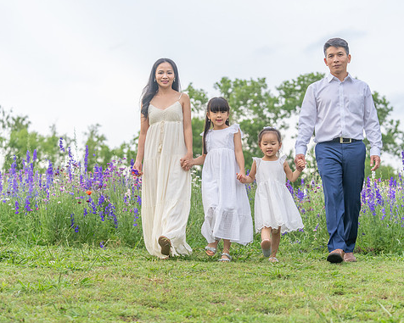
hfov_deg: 23.8
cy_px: 161
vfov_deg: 19.2
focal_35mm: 80
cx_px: 237
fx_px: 957
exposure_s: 1/1250
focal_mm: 70
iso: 640
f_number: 3.2
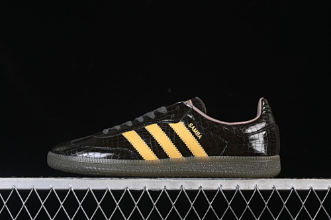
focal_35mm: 75
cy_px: 110
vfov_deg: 18.2
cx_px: 166
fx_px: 689
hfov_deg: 27.0
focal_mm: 50
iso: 160
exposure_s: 1/60
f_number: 6.3
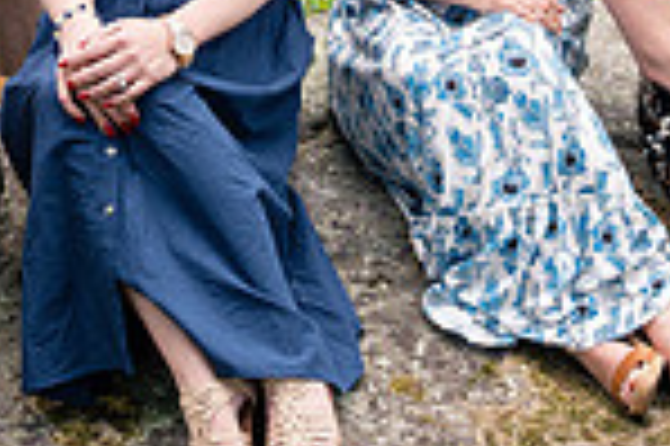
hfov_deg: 14.8
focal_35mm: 139
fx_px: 2584
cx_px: 326
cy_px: -193
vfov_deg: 9.6
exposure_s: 1/250
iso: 250
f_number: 6.3
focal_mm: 34
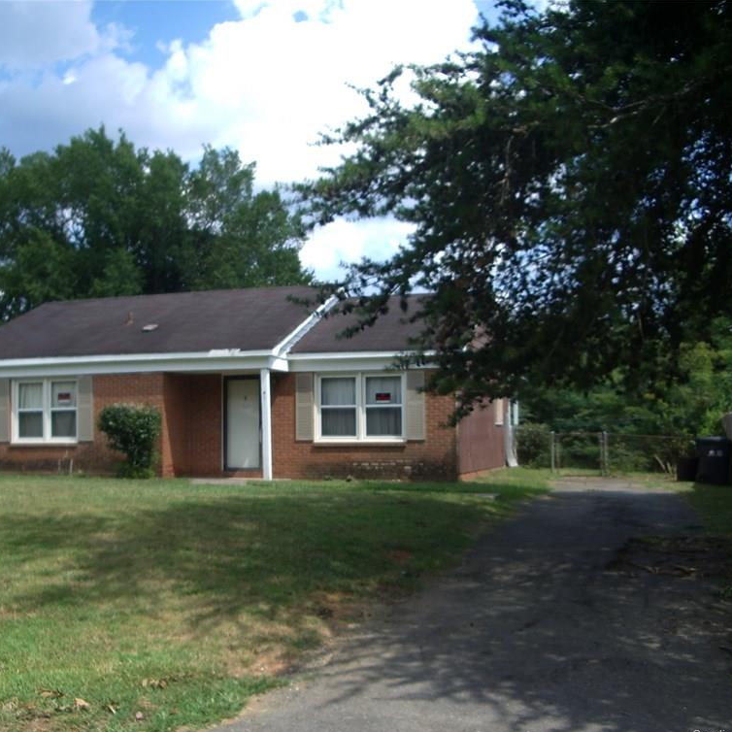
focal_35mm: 42
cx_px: 307
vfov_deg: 40.0
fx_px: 1005
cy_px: 372
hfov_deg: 39.9
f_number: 2.6
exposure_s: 1/500
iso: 50
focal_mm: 5.8
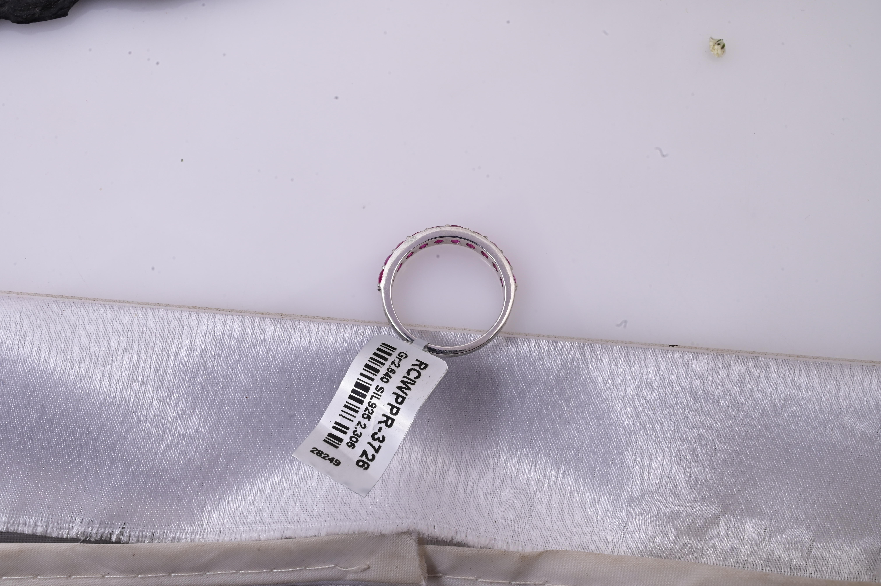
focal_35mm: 69
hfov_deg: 29.3
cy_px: 293
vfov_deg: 19.7
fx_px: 1687
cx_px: 440
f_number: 20
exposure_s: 1/80
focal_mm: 69
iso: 640
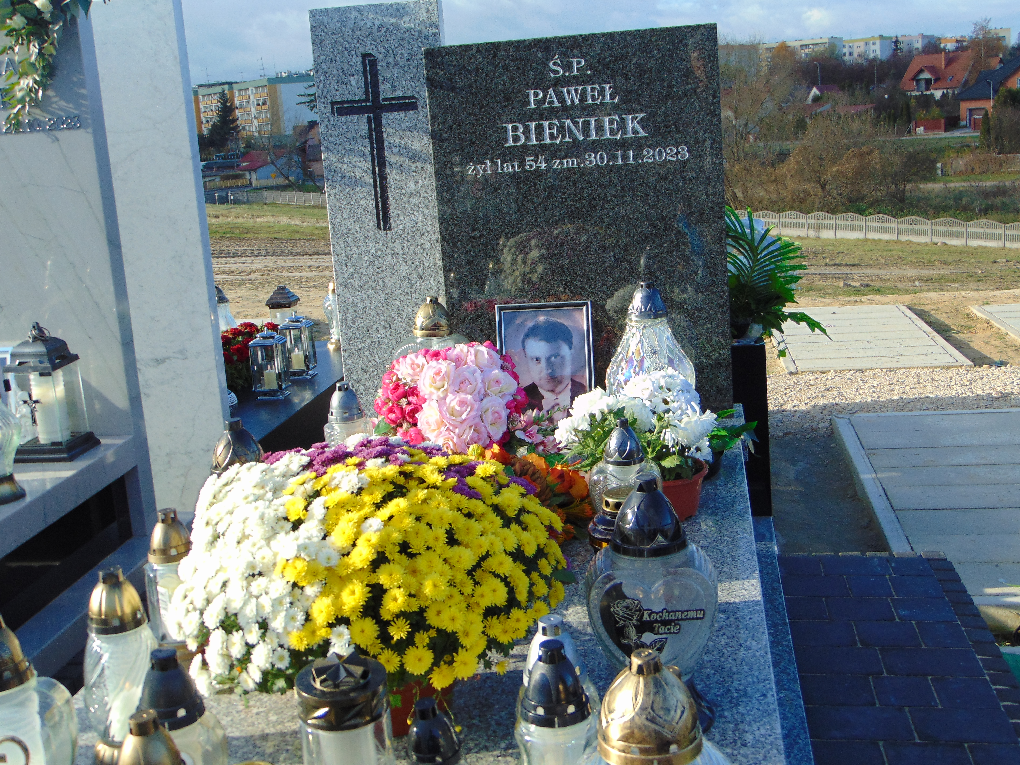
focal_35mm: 43
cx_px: 511
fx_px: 1267
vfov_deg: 33.6
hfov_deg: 43.9
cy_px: 374
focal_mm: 7.6
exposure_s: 1/500
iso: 80
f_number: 3.3
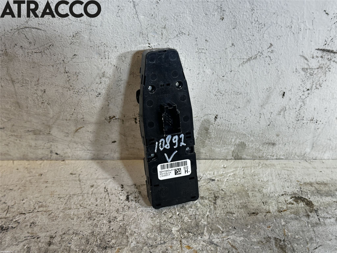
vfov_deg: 30.3
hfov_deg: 39.7
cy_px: 126
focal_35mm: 48
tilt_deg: -34.0
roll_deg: -0.4
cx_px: 168
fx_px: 467
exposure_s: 1/50
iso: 50
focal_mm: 6.86
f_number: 1.78
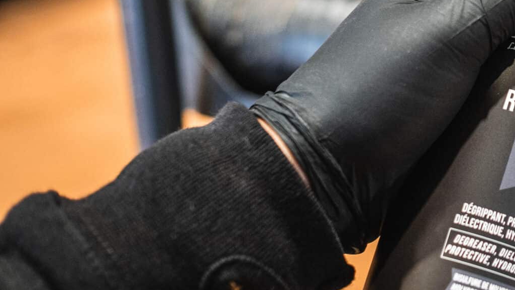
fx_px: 1256
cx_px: 646
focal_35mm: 92
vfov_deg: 13.1
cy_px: 38
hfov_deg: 21.3
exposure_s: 1/30
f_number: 2
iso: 800
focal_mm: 23
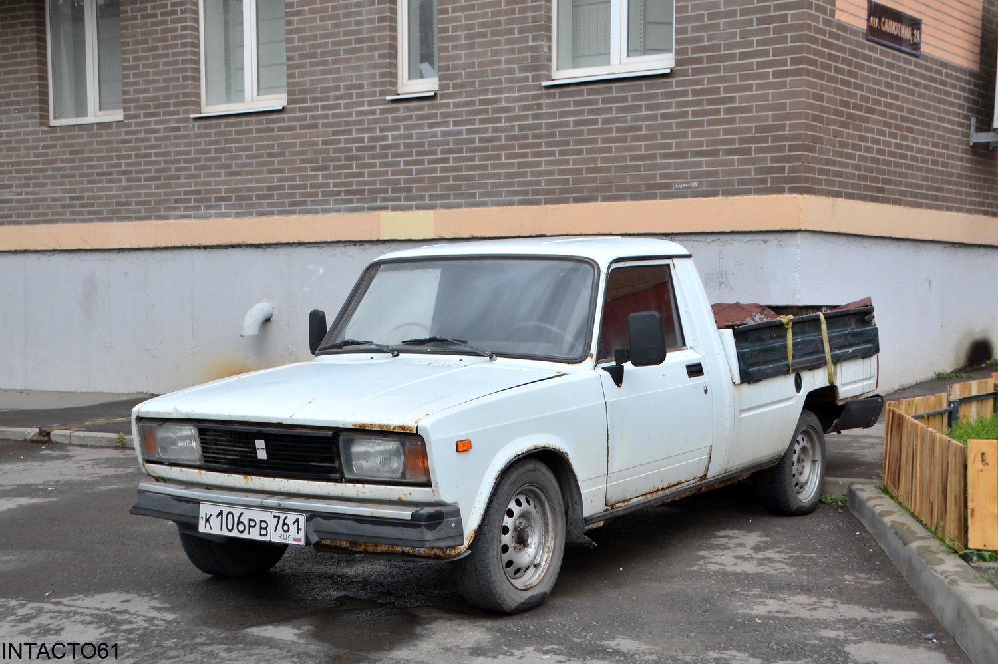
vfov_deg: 28.0
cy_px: 332
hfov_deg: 41.1
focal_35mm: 48
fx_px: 1330
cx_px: 499
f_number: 6.3
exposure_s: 1/160
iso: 200
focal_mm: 32
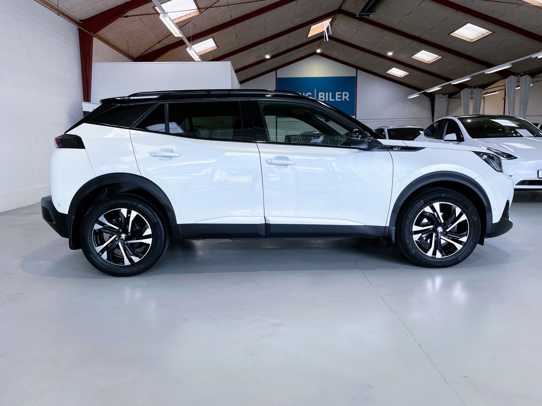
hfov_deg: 67.3
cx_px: 271
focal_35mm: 26
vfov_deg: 53.1
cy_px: 203
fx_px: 407
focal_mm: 4.2
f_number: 1.6
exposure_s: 1/100
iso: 32
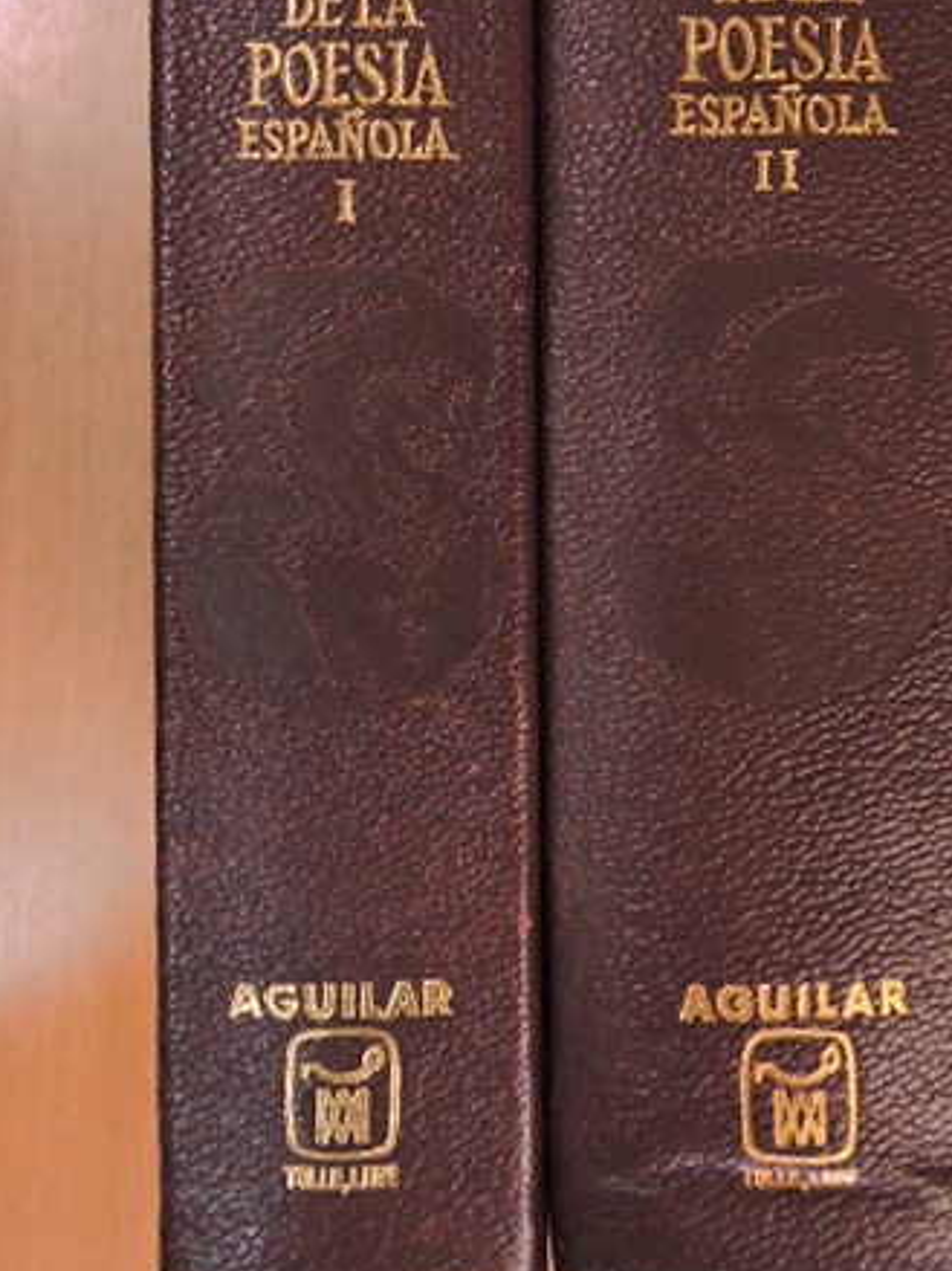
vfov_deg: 51.2
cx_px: 495
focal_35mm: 35
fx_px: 1284
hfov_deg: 40.7
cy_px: 379
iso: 800
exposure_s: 1/50
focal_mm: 4.3
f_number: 3.3
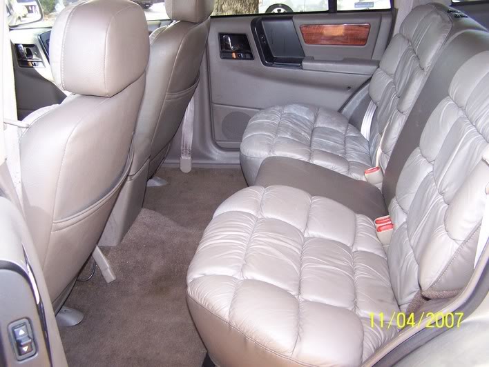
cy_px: 184
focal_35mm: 38
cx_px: 244
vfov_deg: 37.8
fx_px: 537
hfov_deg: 48.9
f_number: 2.8
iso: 160
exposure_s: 1/60
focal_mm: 6.3
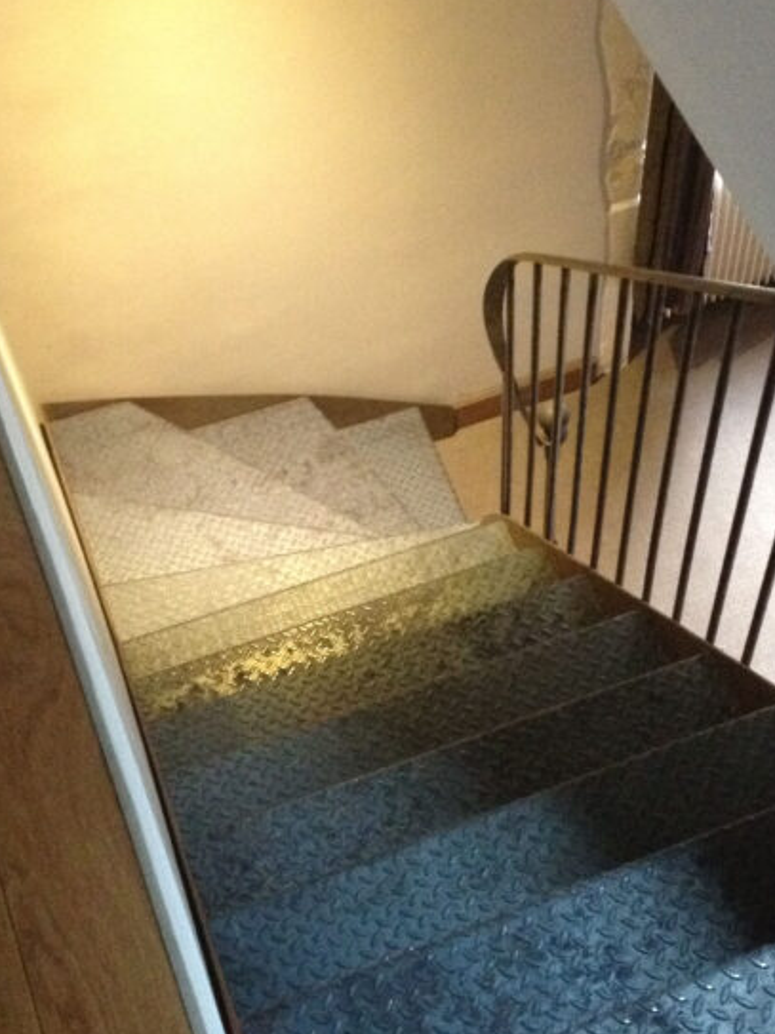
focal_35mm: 66
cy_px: 539
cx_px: 495
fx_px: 1971
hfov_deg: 22.2
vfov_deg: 29.4
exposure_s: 1/15
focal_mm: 4.28
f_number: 2.4
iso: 500
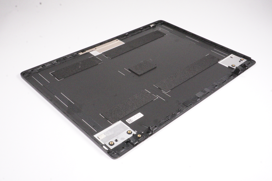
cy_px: 90
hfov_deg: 51.3
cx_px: 136
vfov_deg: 35.4
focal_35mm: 38
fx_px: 283
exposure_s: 1/320
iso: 12800
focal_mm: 25
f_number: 22
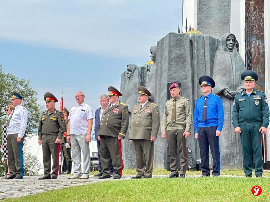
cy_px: 101
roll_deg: -0.8
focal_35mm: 77
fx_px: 601
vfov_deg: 19.1
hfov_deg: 25.3
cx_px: 135
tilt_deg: +8.3
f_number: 2.8
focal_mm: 9
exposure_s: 1/188
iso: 32
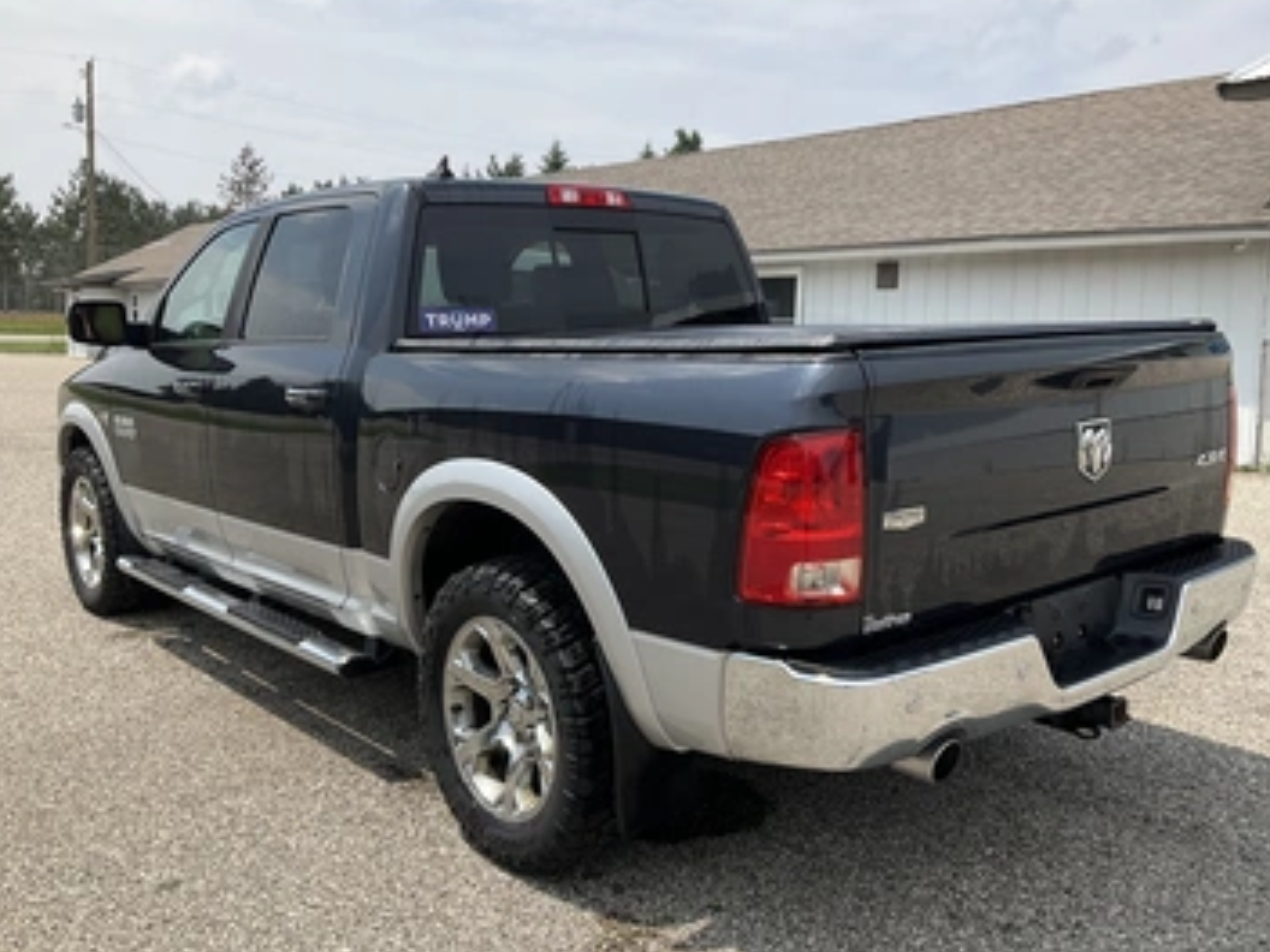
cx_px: 689
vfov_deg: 42.9
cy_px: 458
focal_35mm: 33
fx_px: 1211
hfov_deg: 55.3
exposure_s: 1/2141
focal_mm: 3
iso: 25
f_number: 1.8
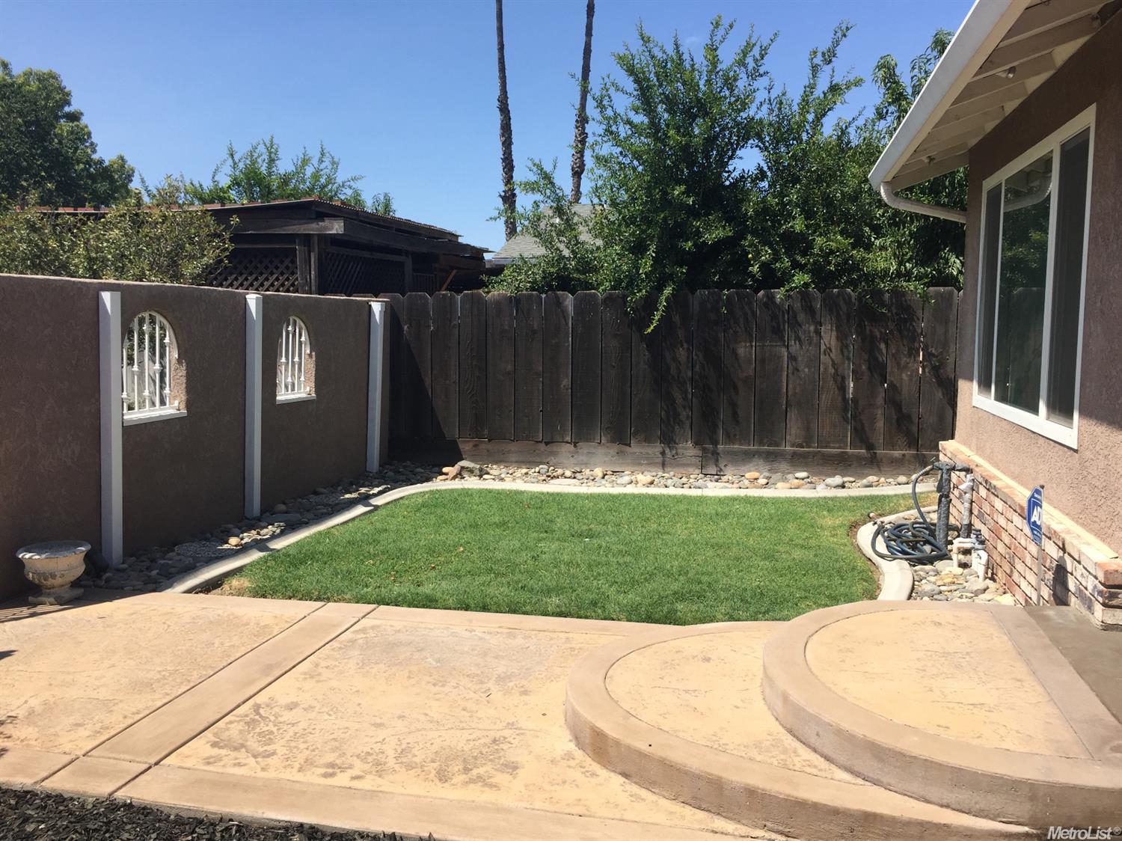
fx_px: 940
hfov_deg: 61.7
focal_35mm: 29
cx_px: 561
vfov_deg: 48.2
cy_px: 420
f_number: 2.2
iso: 32
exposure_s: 1/1364
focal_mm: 4.15
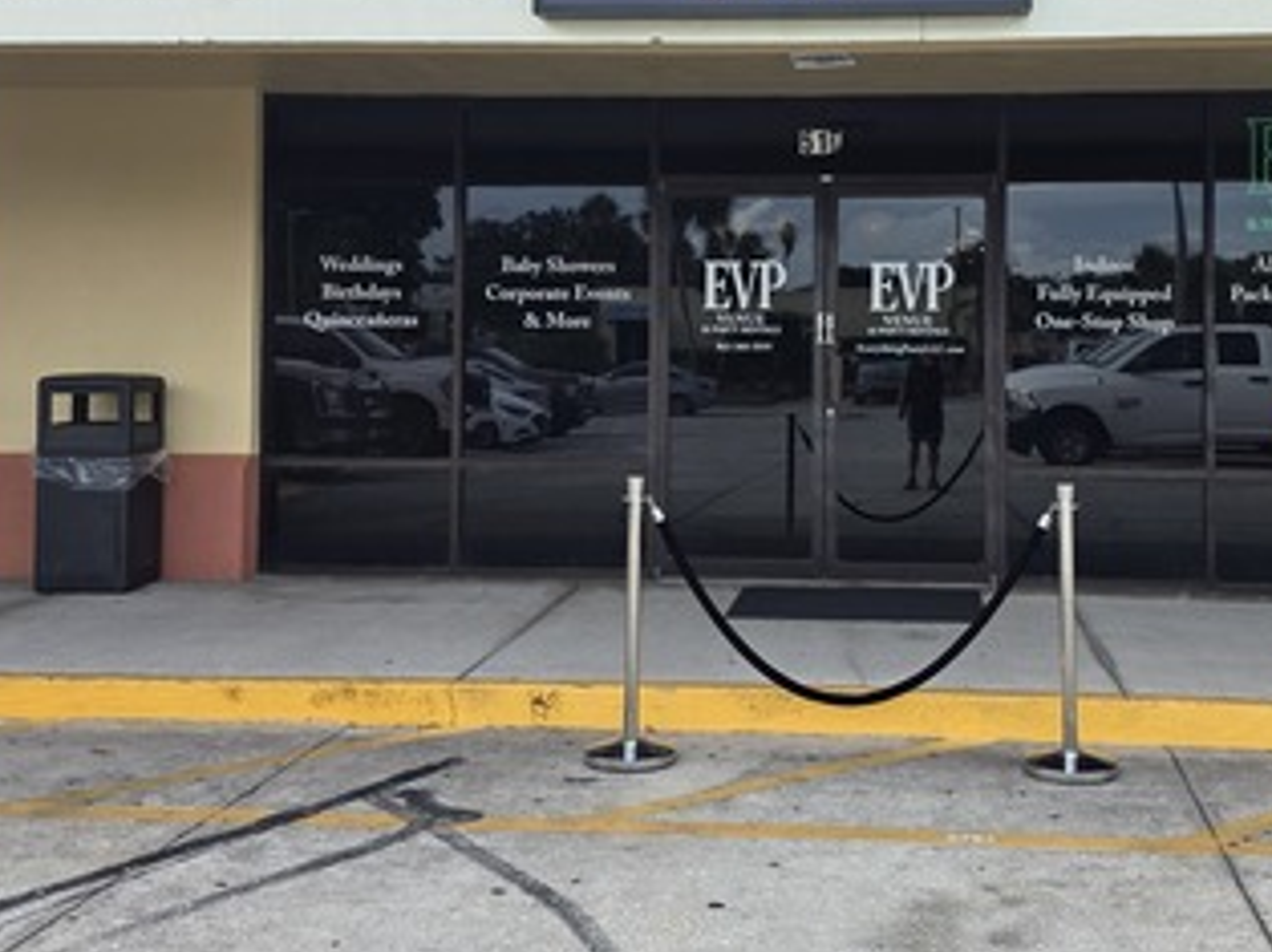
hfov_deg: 42.7
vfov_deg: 32.6
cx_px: 790
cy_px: 332
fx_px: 1616
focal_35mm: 44
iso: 32
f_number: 1.7
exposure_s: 1/359
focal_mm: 6.25
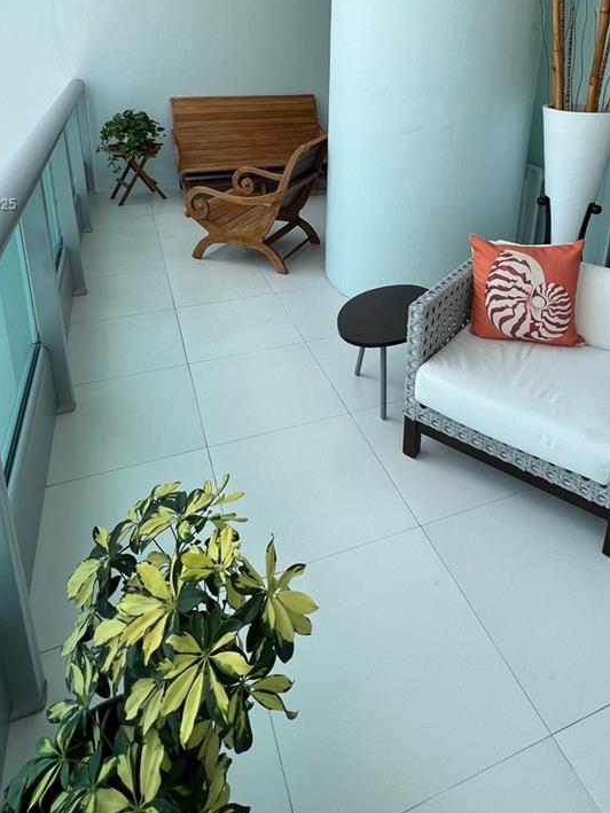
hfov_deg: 61.1
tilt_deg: -16.5
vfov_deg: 71.3
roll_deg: -1.1
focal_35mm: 22
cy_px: 205
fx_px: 517
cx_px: 322
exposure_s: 1/612
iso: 32
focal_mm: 1.57
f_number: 1.8
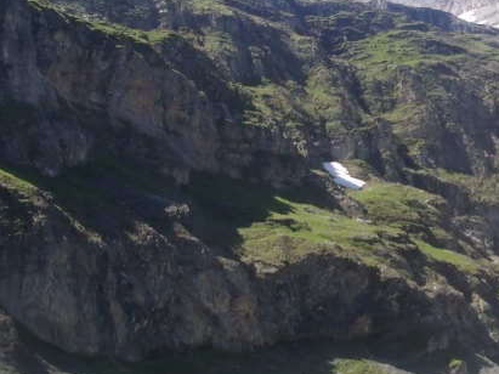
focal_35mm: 73
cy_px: 228
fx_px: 1052
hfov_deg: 24.3
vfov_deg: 20.1
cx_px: 591
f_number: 4.5
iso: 80
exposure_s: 1/320
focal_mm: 5
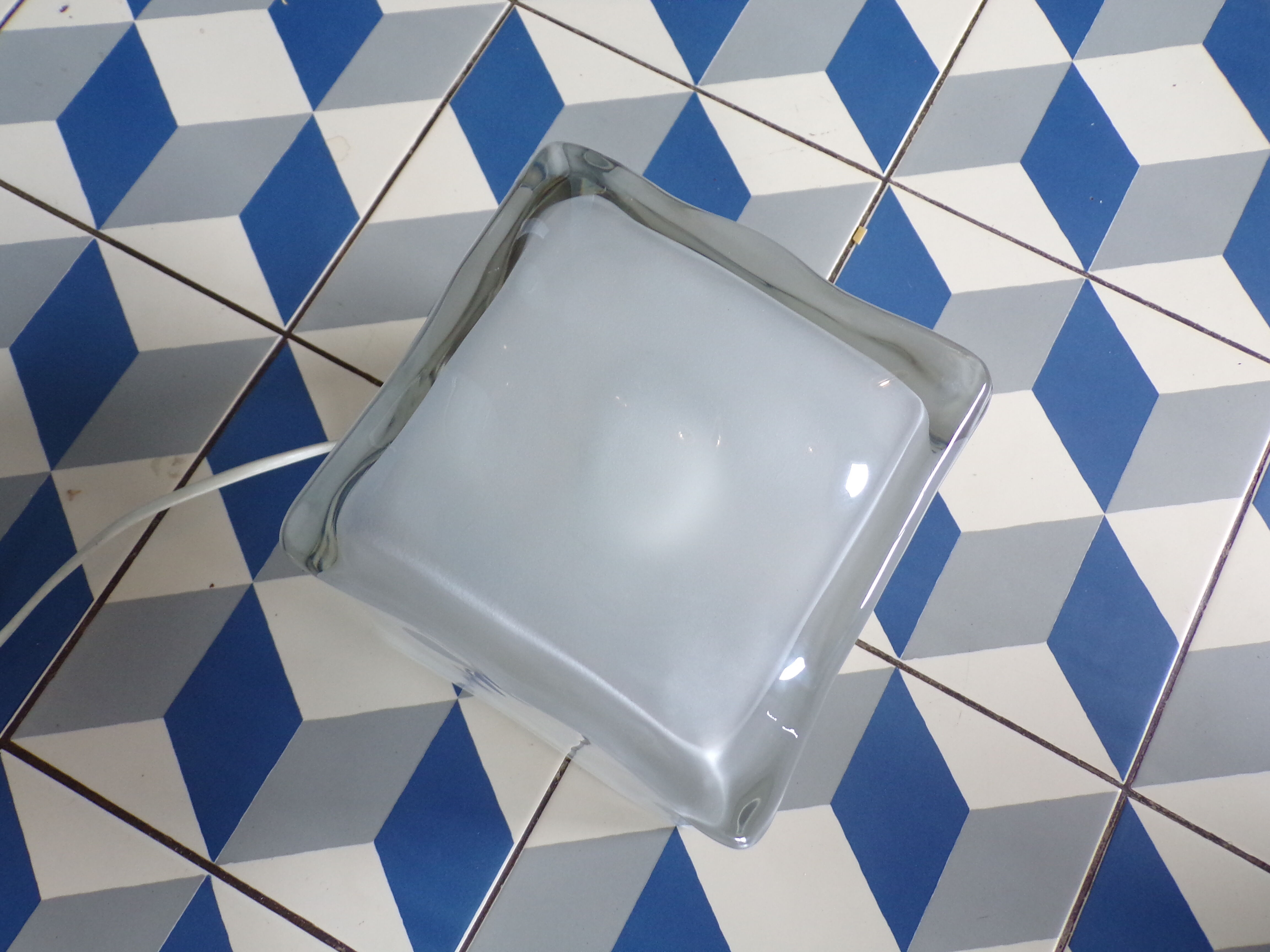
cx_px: 635
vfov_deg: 49.7
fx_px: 1027
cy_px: 476
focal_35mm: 28
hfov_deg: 63.4
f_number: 3.1
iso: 200
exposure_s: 1/25
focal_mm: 5
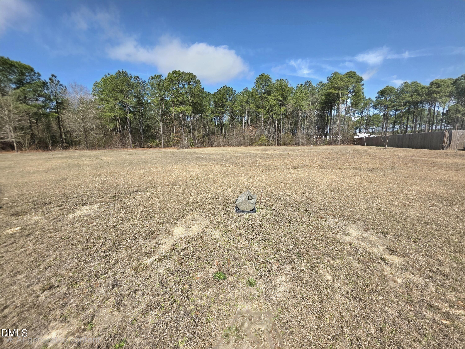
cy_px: 174
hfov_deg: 106.2
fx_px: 175
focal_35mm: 13
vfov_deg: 89.9
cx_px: 232
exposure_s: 1/2500
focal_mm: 2.2
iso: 40
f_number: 1.9
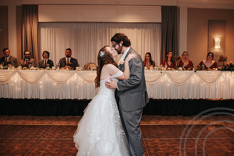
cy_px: 72
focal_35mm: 38
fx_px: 245
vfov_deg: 35.3
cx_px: 126
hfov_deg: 51.0
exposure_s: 1/160
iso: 1000
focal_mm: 35
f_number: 2.8
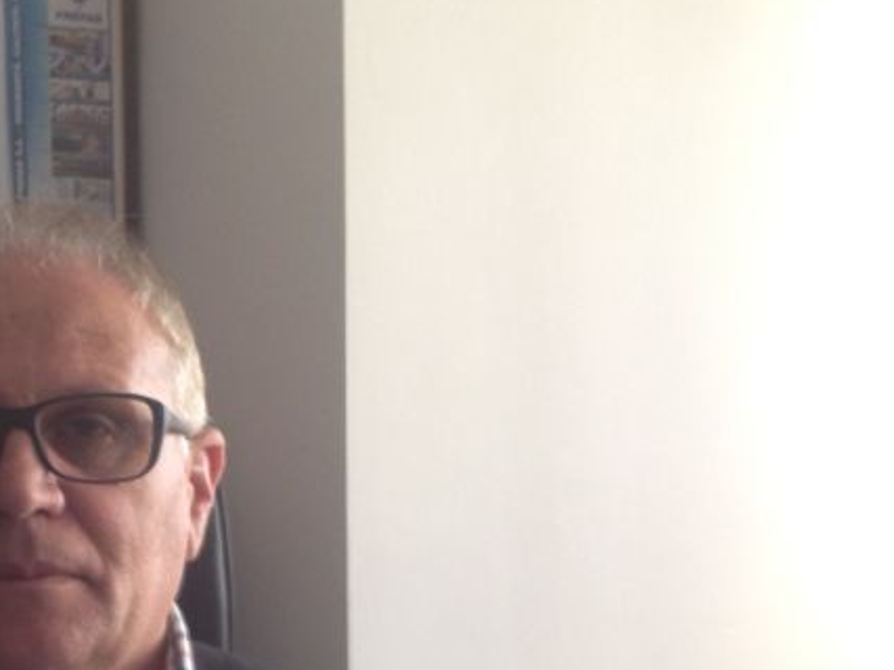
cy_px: 641
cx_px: -52
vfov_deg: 17.2
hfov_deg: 22.2
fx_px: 2169
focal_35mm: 84
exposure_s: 1/20
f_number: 2.4
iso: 100
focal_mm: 4.28
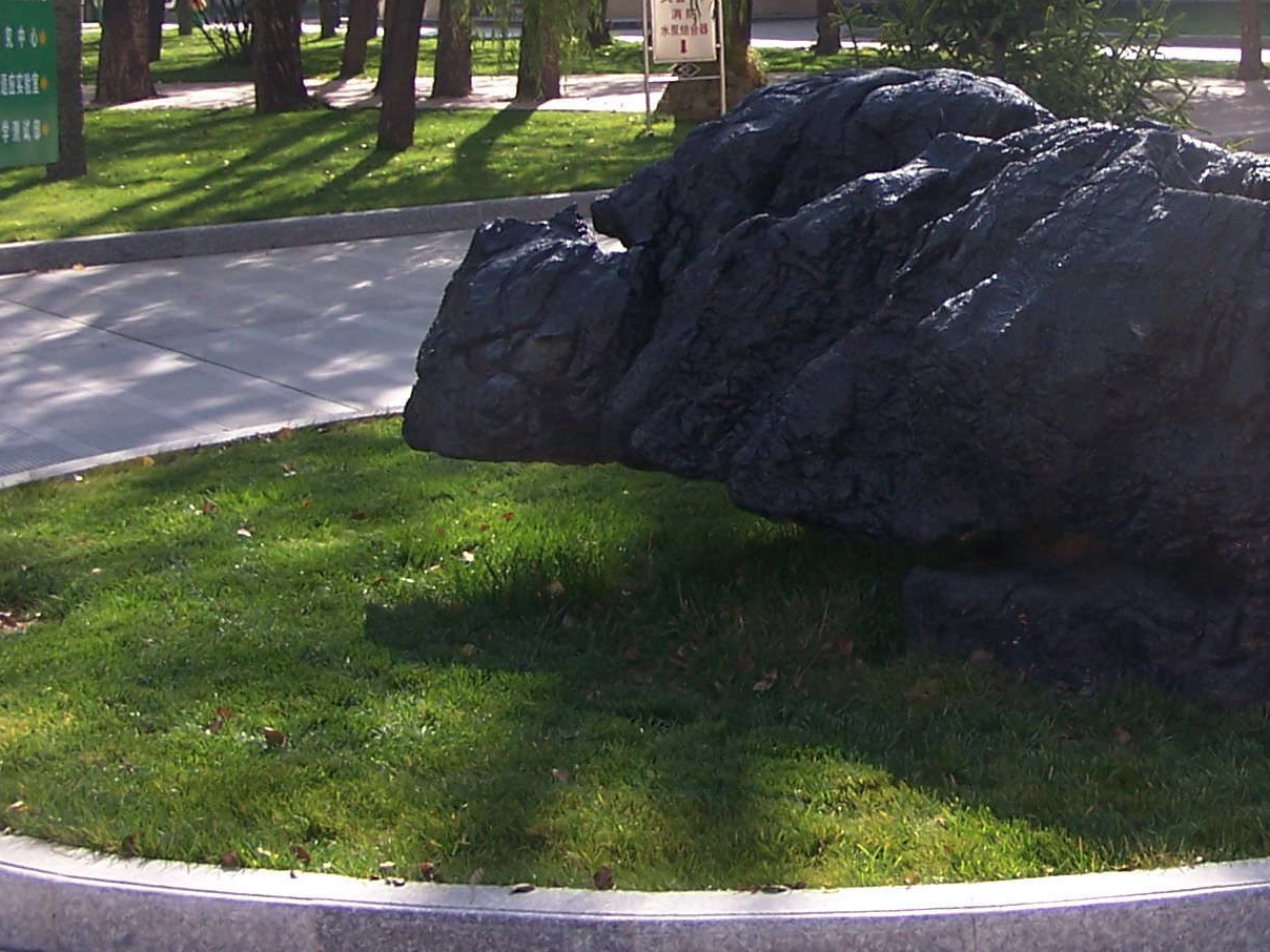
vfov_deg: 18.0
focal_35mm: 81
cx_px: 1023
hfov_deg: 23.7
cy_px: 143
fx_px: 2972
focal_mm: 6.3
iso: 80
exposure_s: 1/400
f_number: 2.8
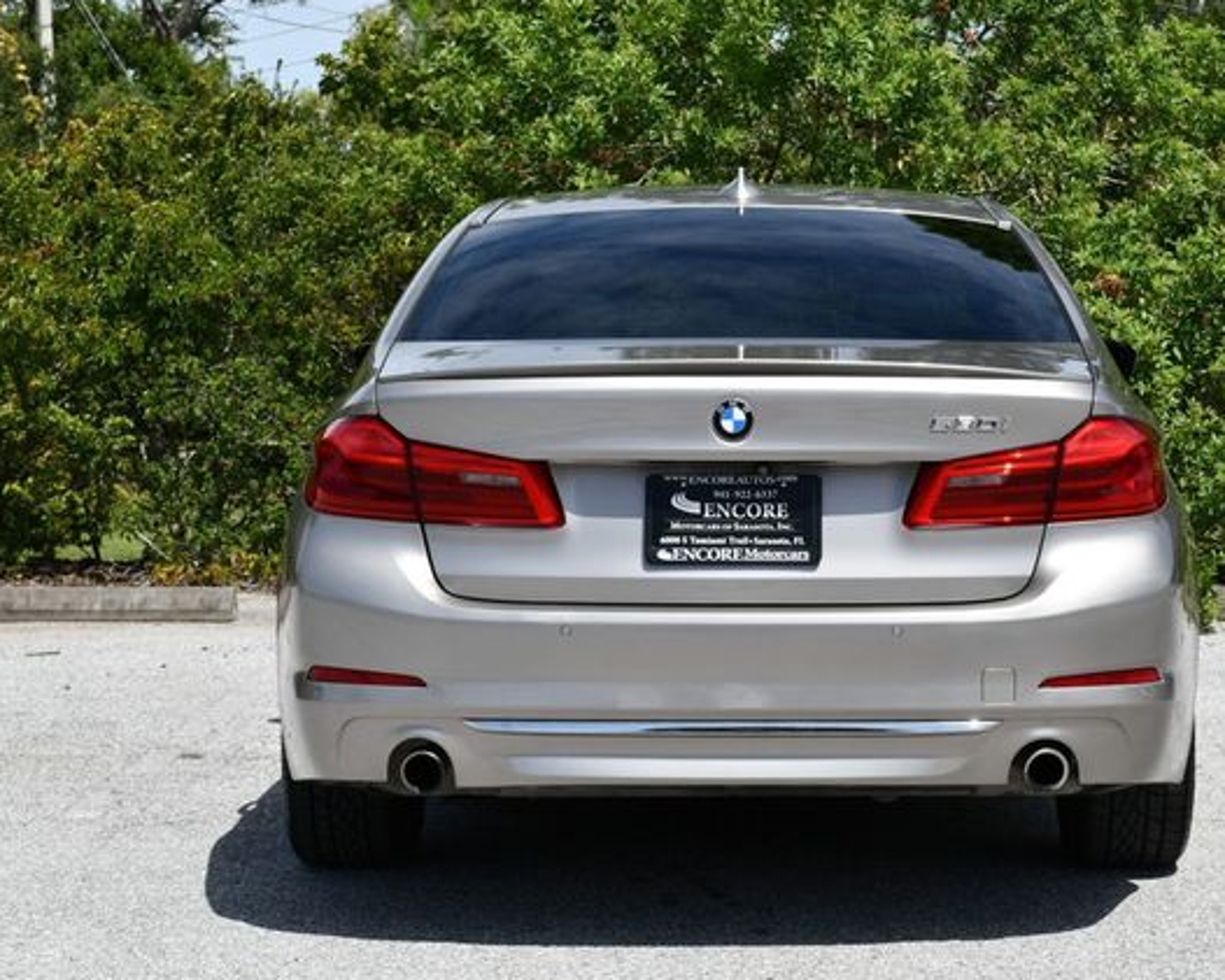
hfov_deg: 23.8
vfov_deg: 19.2
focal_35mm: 80
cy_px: 491
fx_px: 2901
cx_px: 724
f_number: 9
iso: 100
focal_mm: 35
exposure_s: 1/320
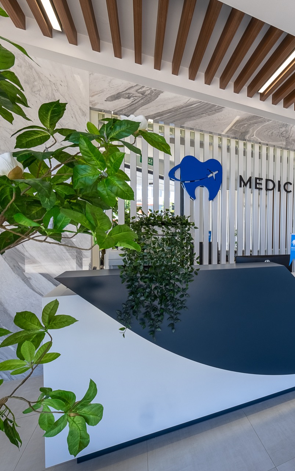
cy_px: 238
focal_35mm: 19
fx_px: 244
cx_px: 314
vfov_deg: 88.0
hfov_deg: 47.7
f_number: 8
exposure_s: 1/250
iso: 160
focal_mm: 8
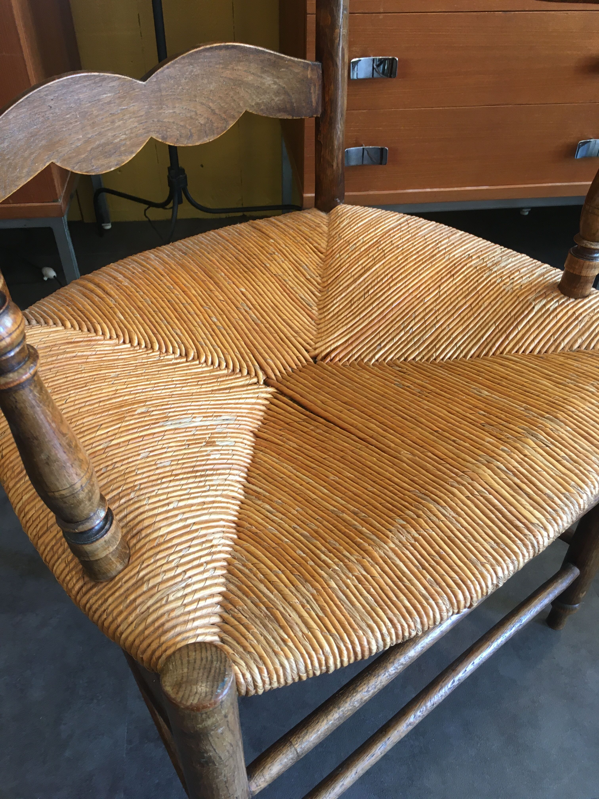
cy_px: 400
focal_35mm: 29
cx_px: 300
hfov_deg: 48.2
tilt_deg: -41.7
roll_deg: -1.8
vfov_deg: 61.7
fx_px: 669
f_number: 2.2
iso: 80
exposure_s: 1/33
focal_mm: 4.15
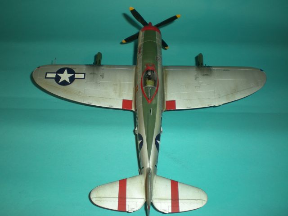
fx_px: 316
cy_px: 108
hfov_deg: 49.0
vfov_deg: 37.7
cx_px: 144
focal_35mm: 38
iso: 50
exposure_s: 1/60
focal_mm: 6.3
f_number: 3.1
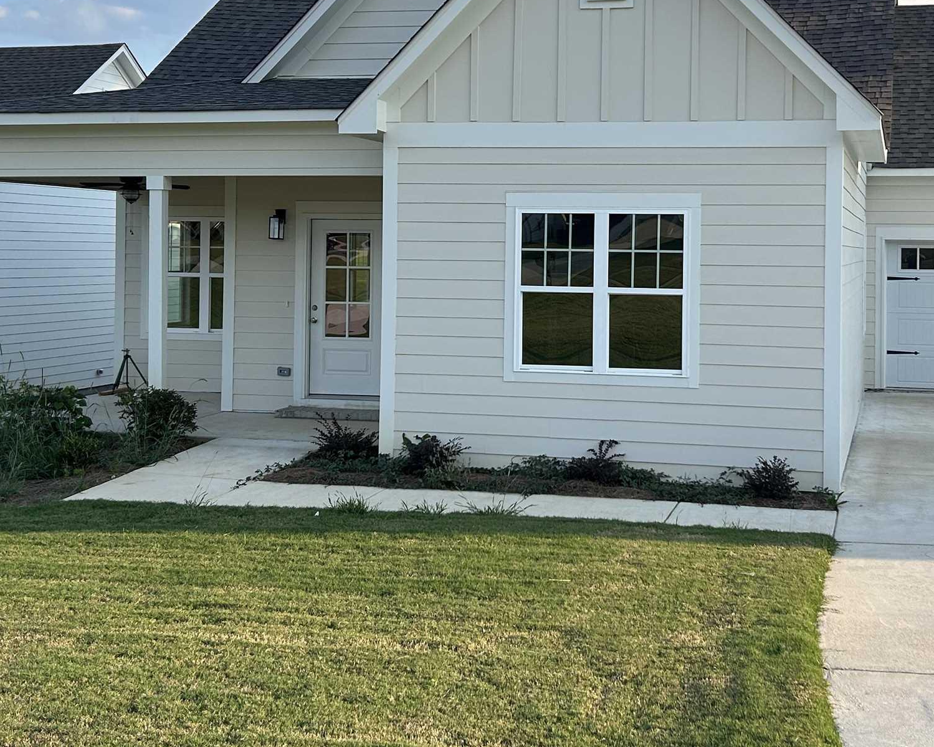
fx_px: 1437
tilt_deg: +0.0
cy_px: 260
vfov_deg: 29.0
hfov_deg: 35.9
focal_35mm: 52
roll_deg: -0.4
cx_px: 557
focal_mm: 5.7
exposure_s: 1/1934
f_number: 1.5
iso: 50
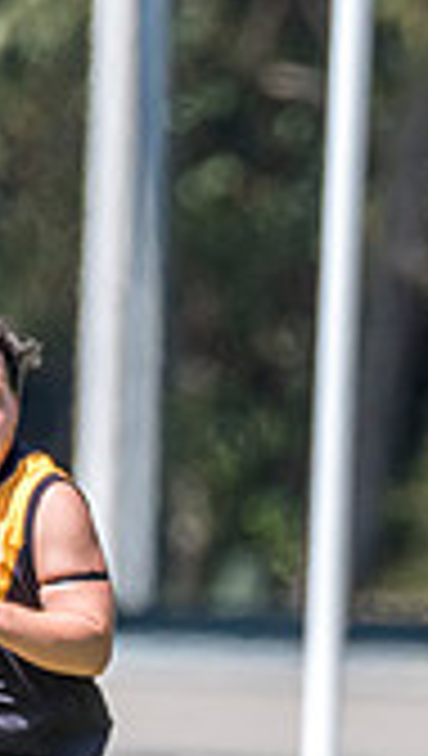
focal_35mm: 2500
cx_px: 682
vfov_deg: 0.9
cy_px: 899
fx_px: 50238
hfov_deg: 0.5
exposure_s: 1/2500
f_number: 6.3
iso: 800
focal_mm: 600
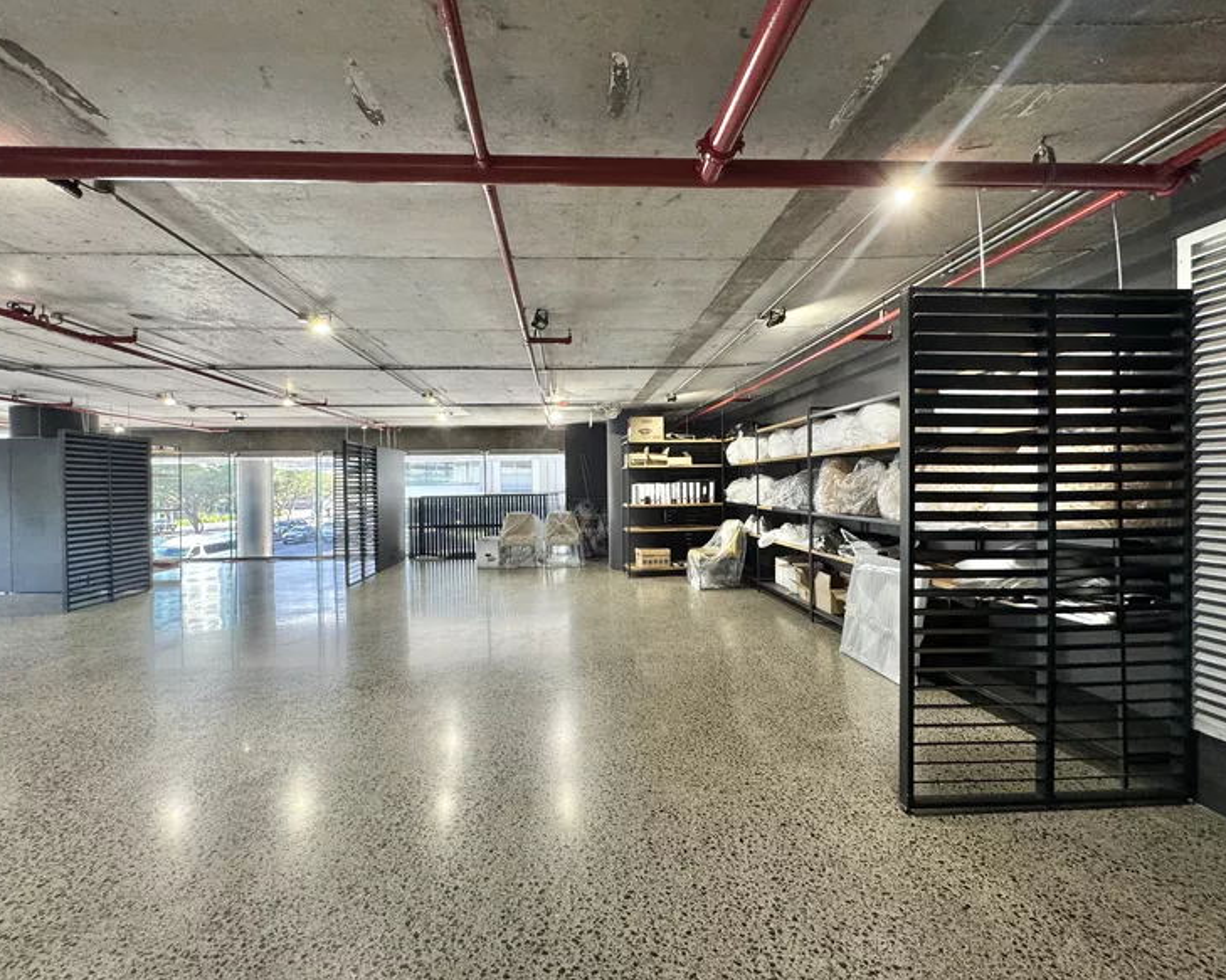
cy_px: 489
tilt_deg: -1.2
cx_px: 599
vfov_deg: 84.0
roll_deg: +0.4
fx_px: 544
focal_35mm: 15
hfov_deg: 96.8
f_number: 2.2
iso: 200
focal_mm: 2.22
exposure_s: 1/100
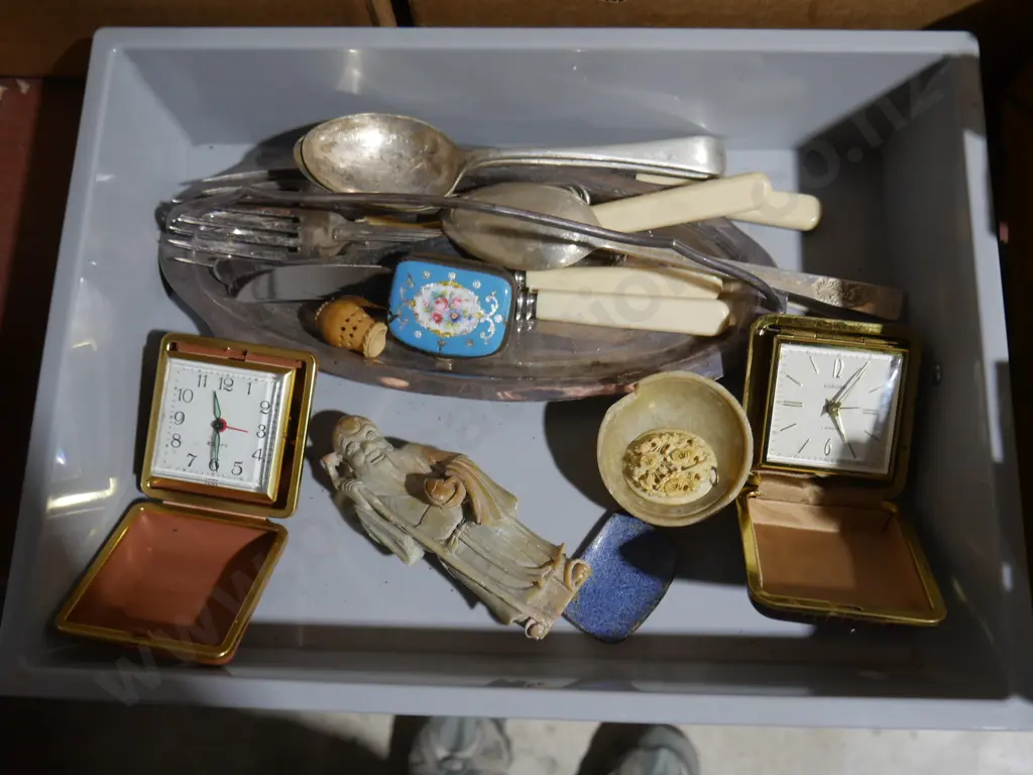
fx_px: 955
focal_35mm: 32
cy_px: 388
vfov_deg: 44.2
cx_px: 516
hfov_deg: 56.8
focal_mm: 16
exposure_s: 1/60
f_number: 3.6
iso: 500
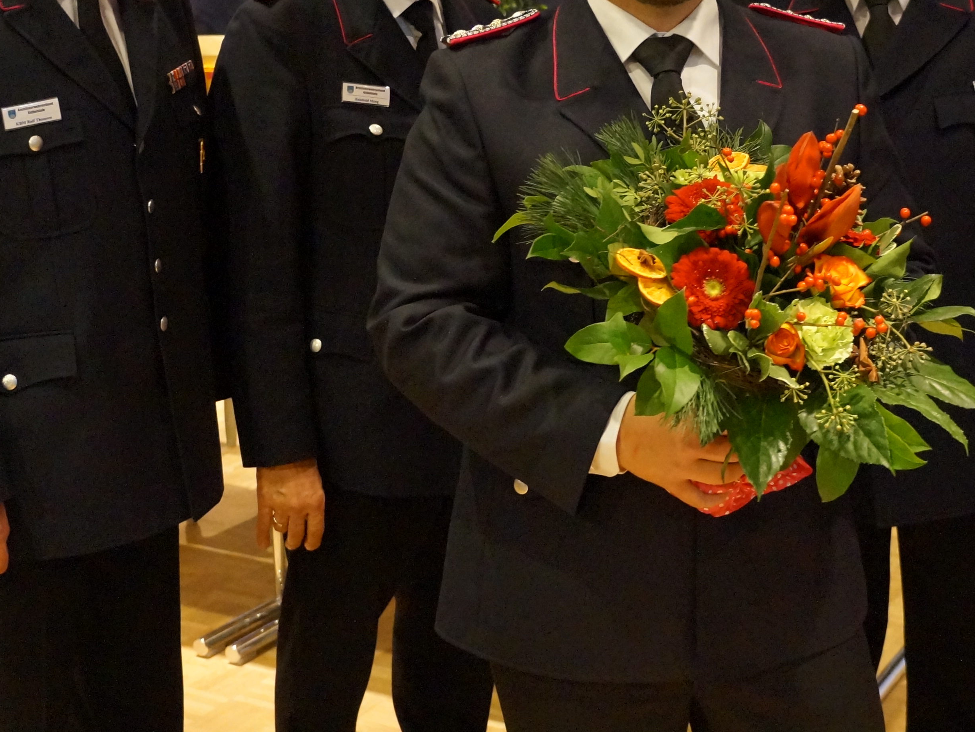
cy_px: 201
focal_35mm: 58
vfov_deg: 25.0
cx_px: 628
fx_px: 1634
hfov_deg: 33.0
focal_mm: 18
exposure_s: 1/30
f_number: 3.5
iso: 3200
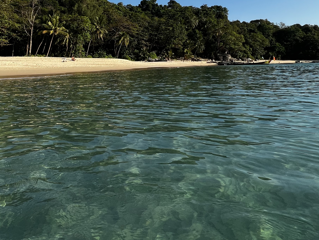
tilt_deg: +2.1
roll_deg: +2.1
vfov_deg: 46.5
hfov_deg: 61.6
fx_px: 267
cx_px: 146
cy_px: 59
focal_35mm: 29
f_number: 1.8
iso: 32
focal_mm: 1.57
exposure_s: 1/911
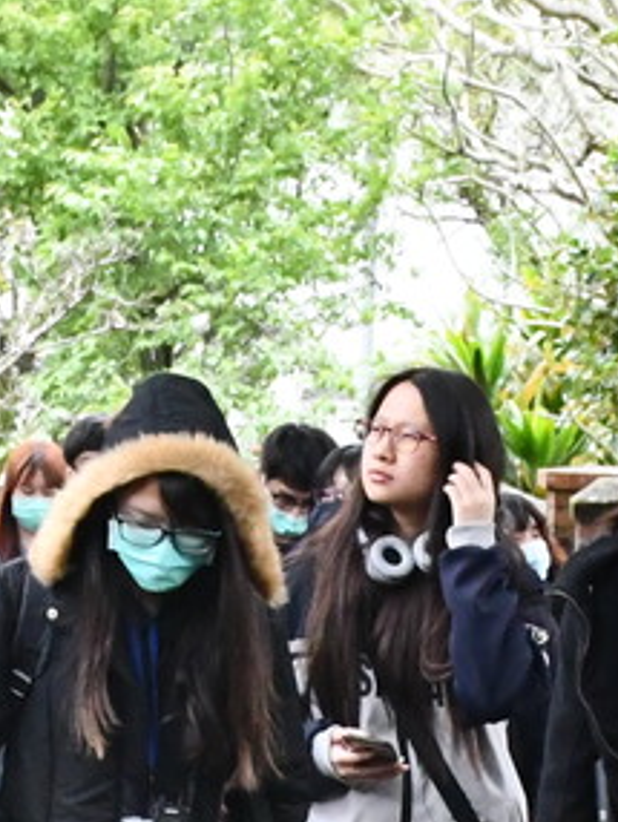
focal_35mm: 257
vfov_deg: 7.6
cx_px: 428
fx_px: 6109
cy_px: 1043
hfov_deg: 5.8
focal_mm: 34
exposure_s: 1/500
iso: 5000
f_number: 11
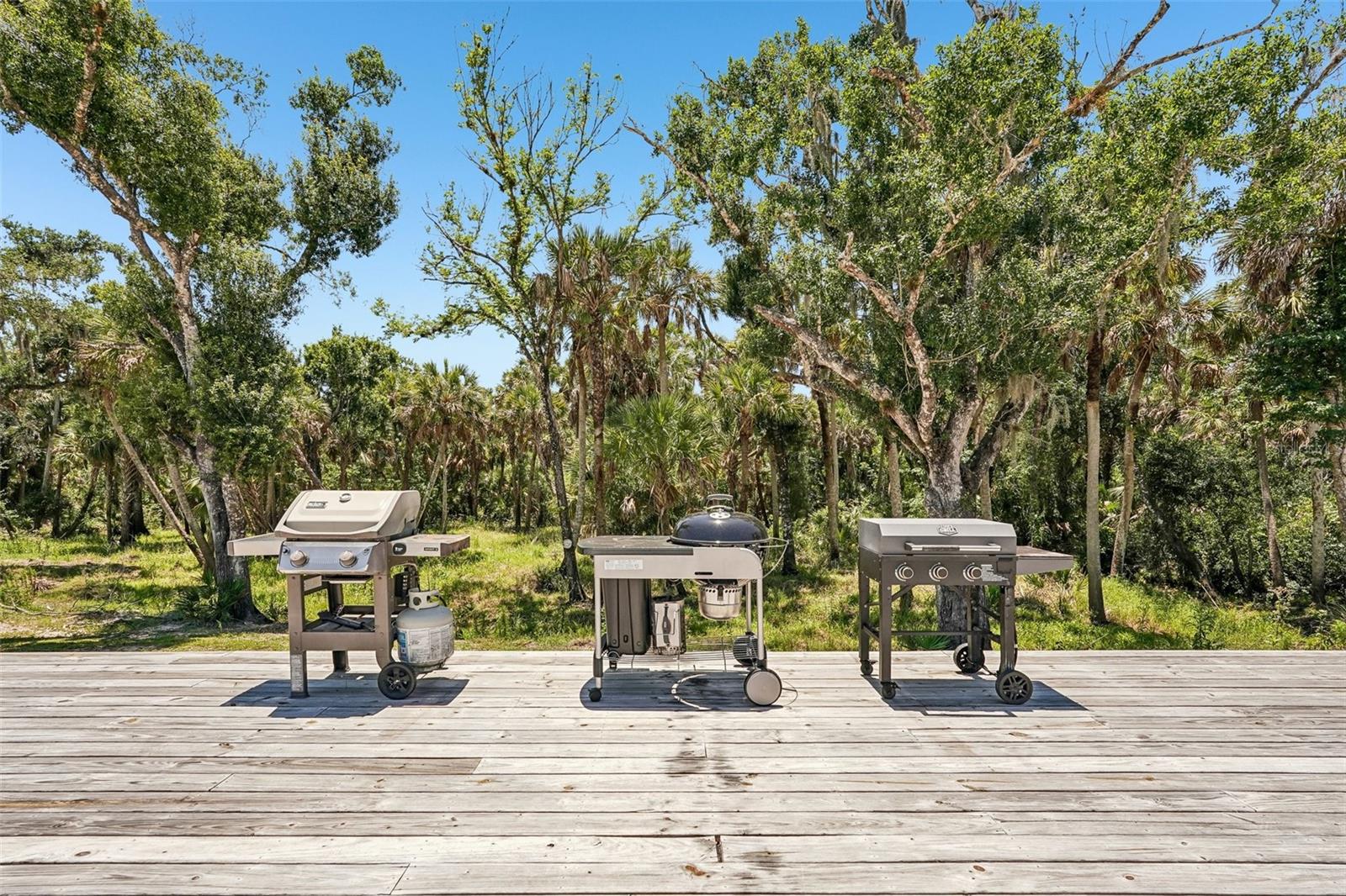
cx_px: 673
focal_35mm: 16
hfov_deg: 96.7
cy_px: 448
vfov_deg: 73.7
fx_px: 598
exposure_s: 1/640
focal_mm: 16
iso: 400
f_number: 8
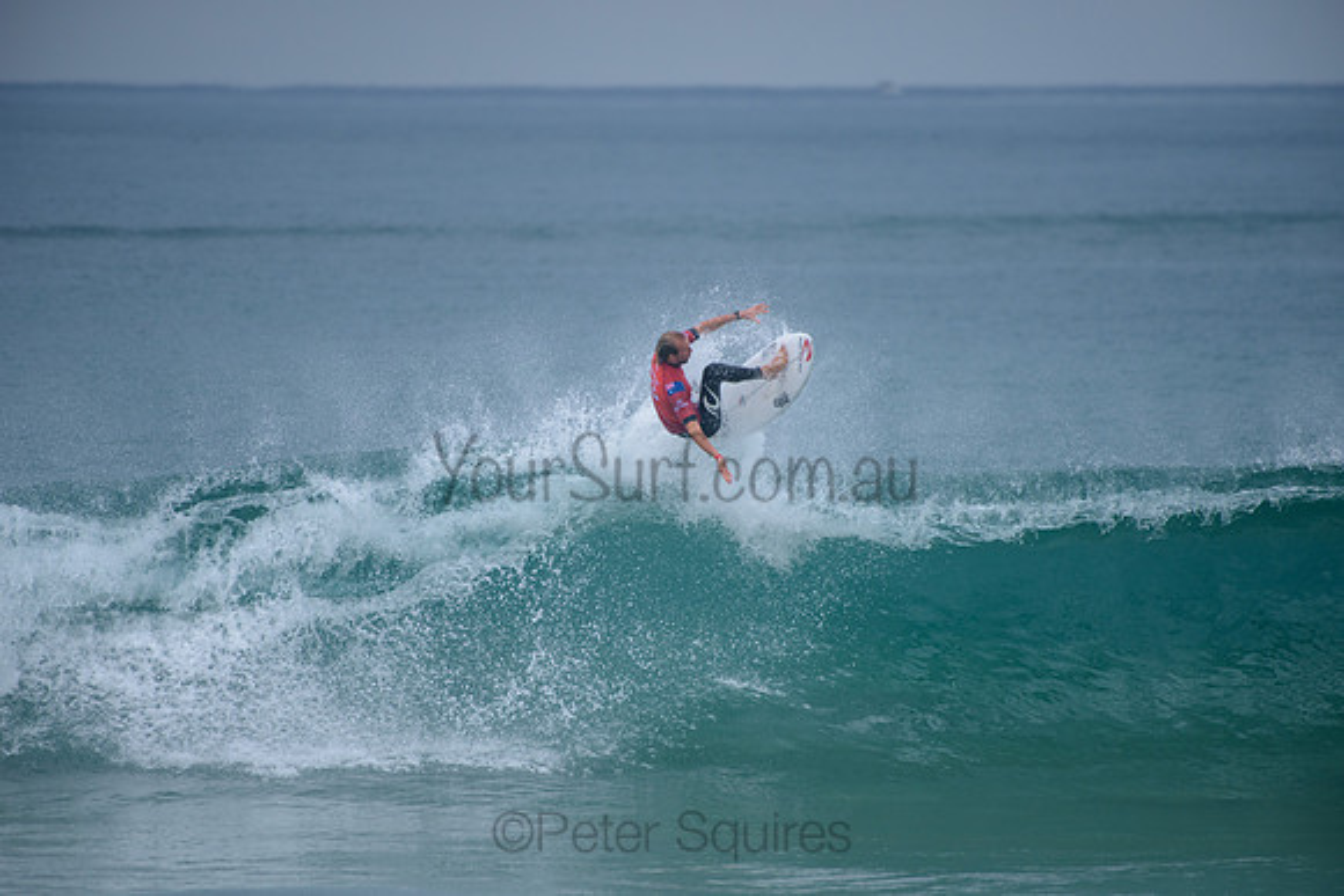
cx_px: 672
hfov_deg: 4.0
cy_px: 448
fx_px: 19256
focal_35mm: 516
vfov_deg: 2.7
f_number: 5.6
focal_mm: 500
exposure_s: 1/2000
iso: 360
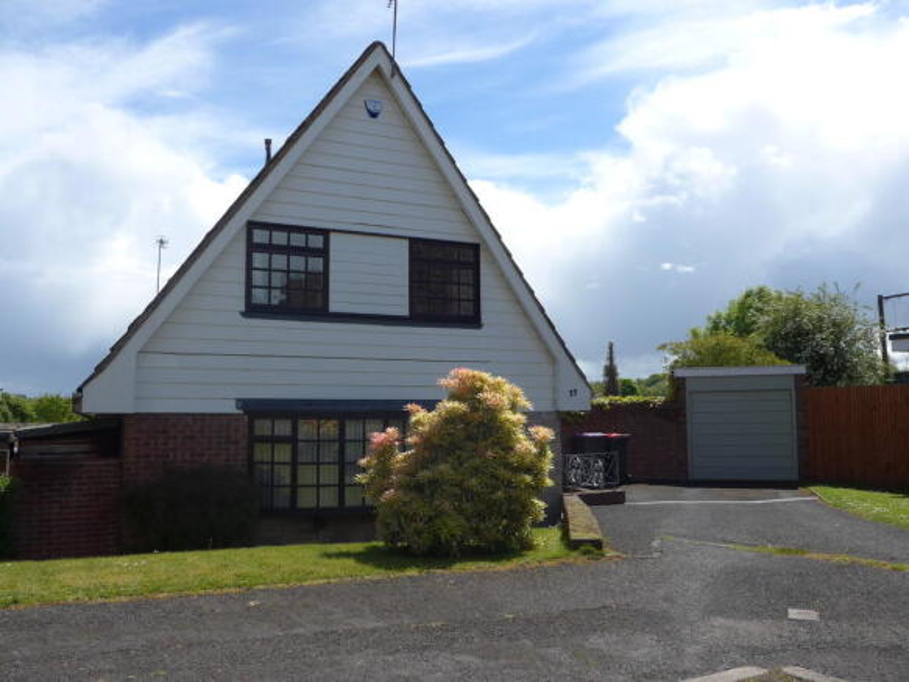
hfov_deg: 61.7
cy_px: 341
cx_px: 454
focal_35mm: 29
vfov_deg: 48.2
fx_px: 761
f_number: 2.8
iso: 80
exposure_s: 1/1600
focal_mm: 6
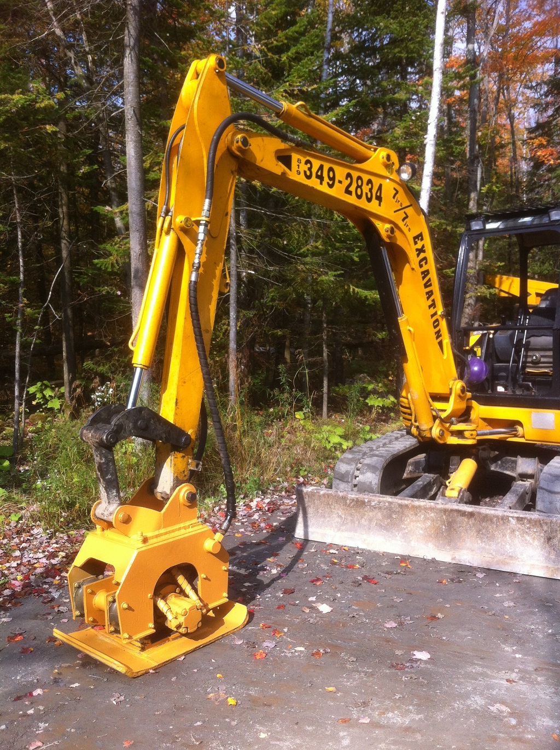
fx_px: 757
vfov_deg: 52.7
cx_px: 280
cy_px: 375
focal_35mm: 35
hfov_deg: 40.6
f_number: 2.8
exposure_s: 1/539
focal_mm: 3.85
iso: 80
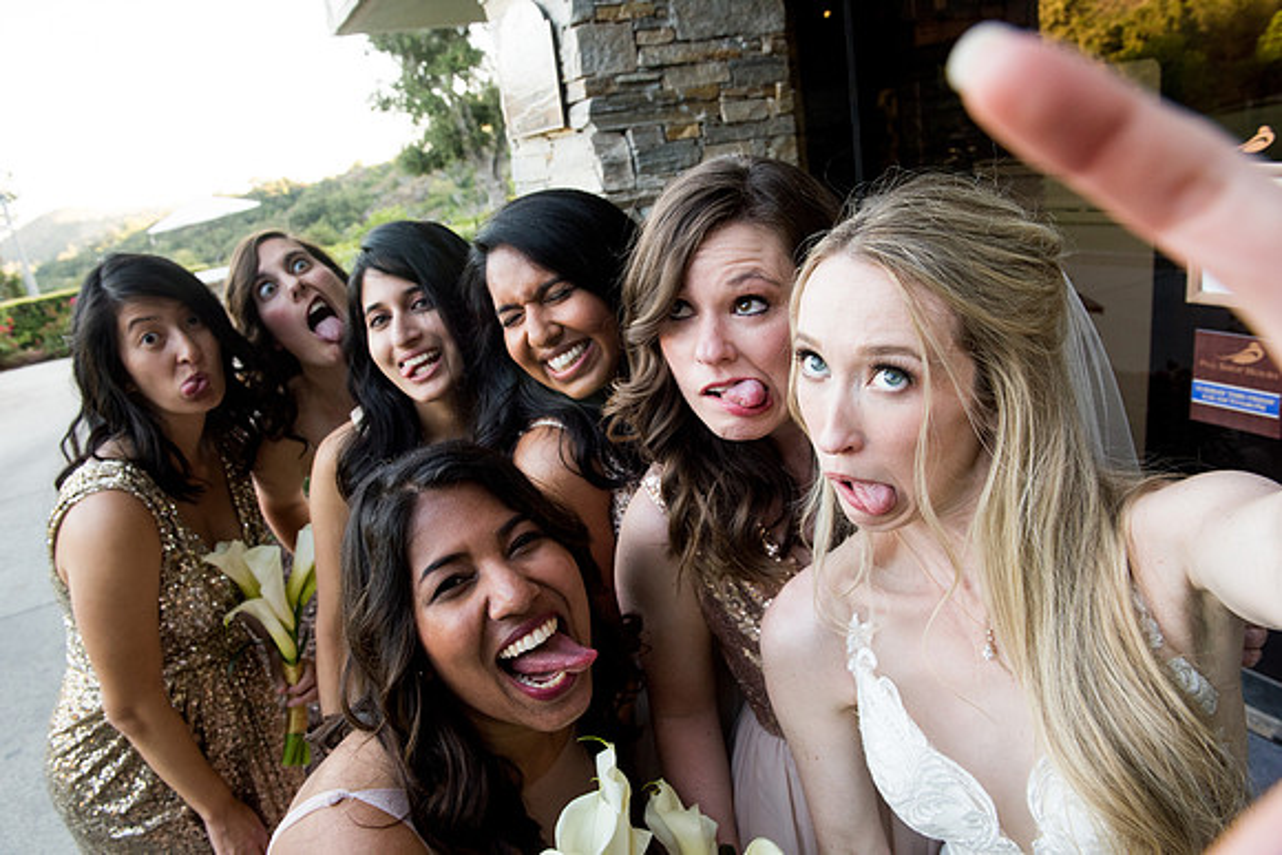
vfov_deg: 53.2
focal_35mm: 24
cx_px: 641
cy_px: 428
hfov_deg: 73.7
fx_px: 855
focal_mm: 24
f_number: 8
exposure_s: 1/100
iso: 800
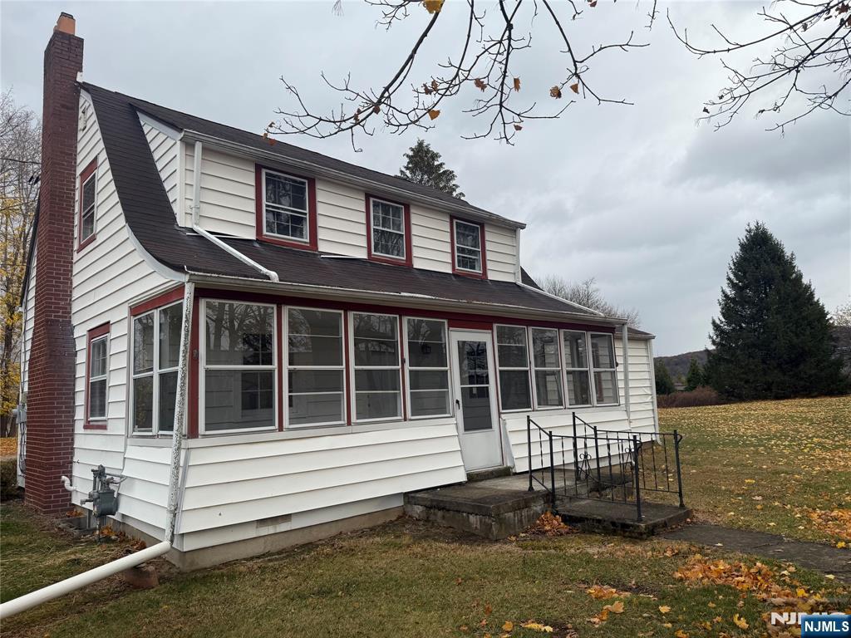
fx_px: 590
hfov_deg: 71.6
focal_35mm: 24
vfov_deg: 56.8
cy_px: 319
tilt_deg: +8.0
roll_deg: +3.5
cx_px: 426
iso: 80
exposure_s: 1/3021
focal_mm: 6.76
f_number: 1.78
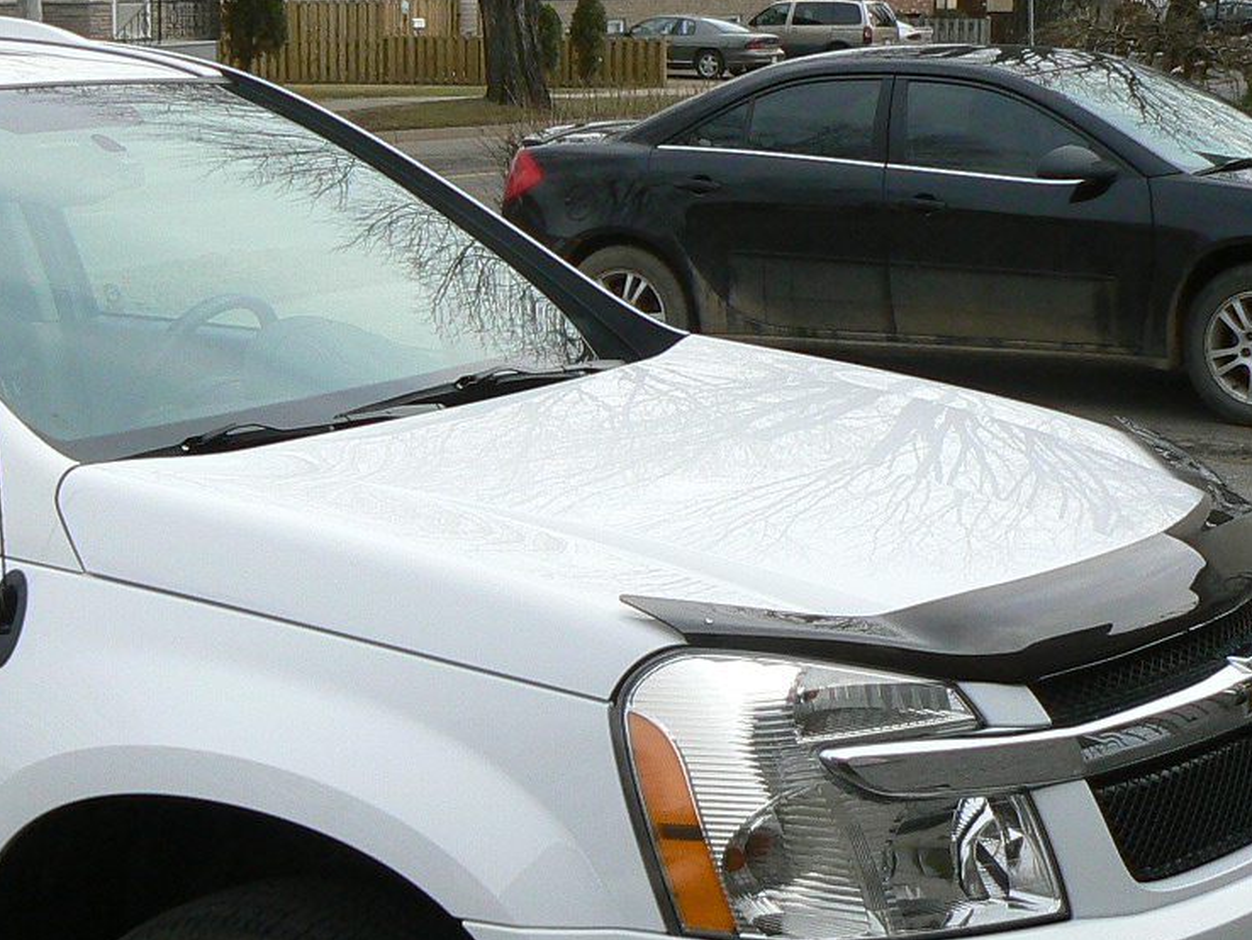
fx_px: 2822
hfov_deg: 24.6
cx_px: 239
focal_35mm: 78
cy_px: 526
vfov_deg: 18.9
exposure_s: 1/800
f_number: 2.8
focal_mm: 6
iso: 100
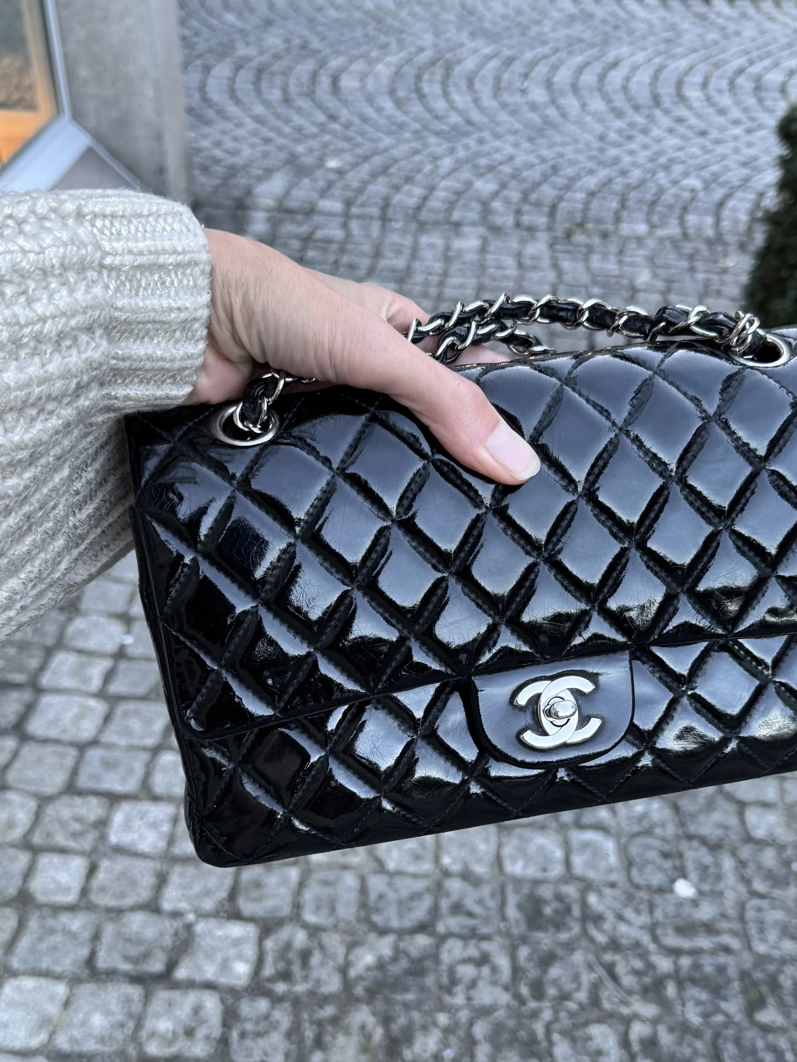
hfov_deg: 39.6
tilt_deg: -40.6
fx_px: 1105
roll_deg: -1.6
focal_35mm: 36
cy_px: 668
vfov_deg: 50.8
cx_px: 437
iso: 160
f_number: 1.78
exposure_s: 1/100
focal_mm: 6.76
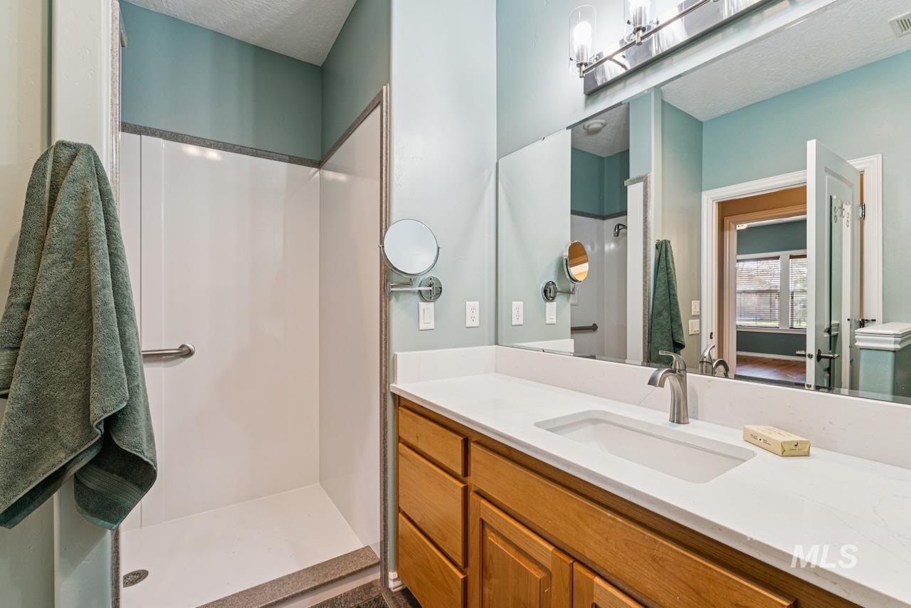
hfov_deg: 98.2
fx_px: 395
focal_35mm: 16
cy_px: 304
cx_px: 456
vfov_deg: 75.2
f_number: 13
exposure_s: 1/6
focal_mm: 15.6
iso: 400
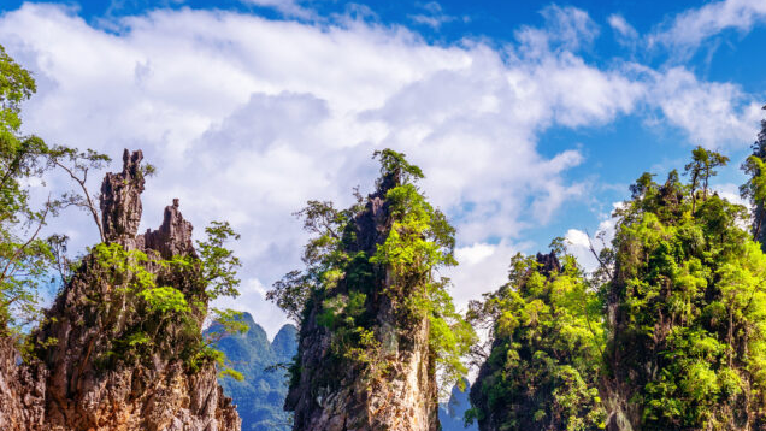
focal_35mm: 59
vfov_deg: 20.1
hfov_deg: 35.0
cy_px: 367
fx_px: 1199
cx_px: 530
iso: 100
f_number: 8
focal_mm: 35
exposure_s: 1/250
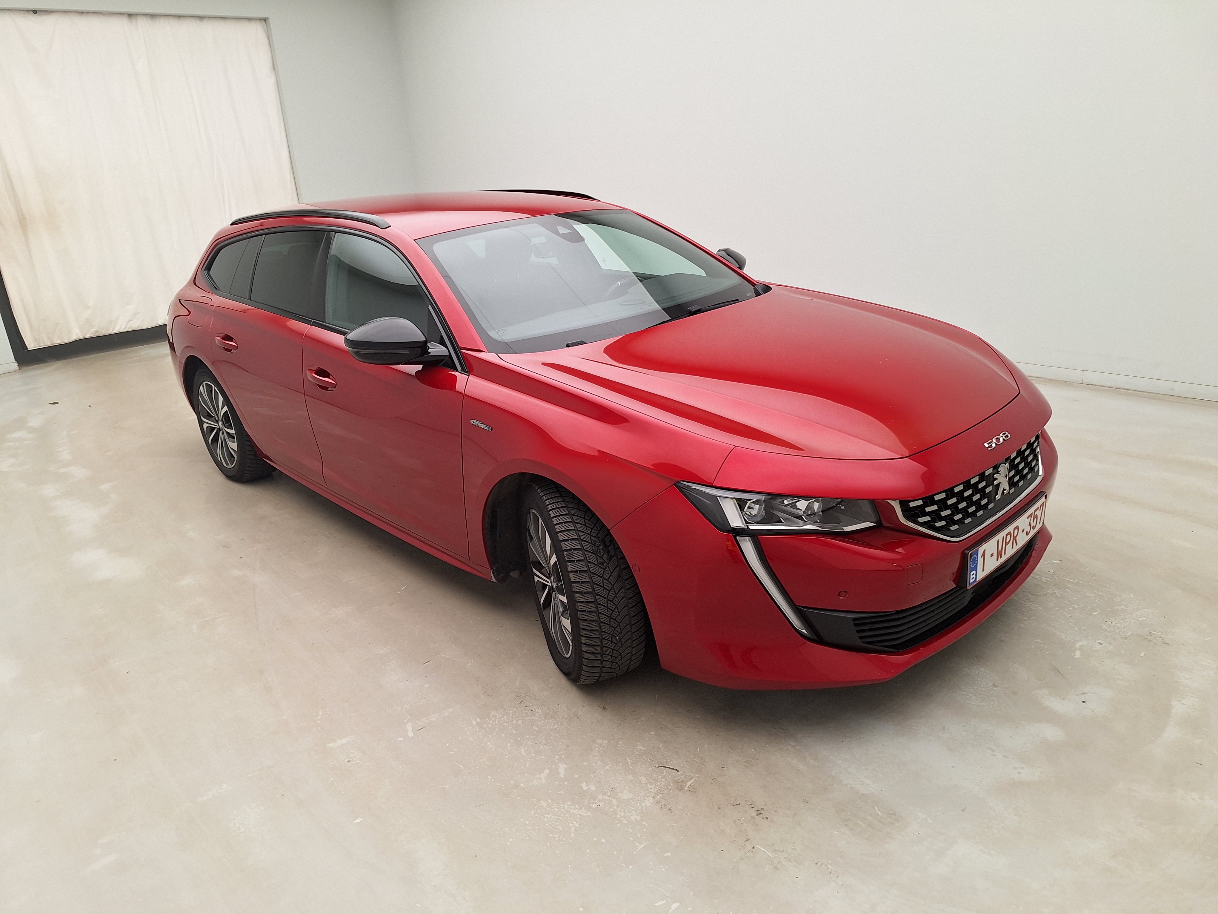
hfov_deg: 73.9
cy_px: 457
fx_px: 809
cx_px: 609
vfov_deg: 58.9
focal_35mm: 23
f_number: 1.8
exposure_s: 1/100
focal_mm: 5.54
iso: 50
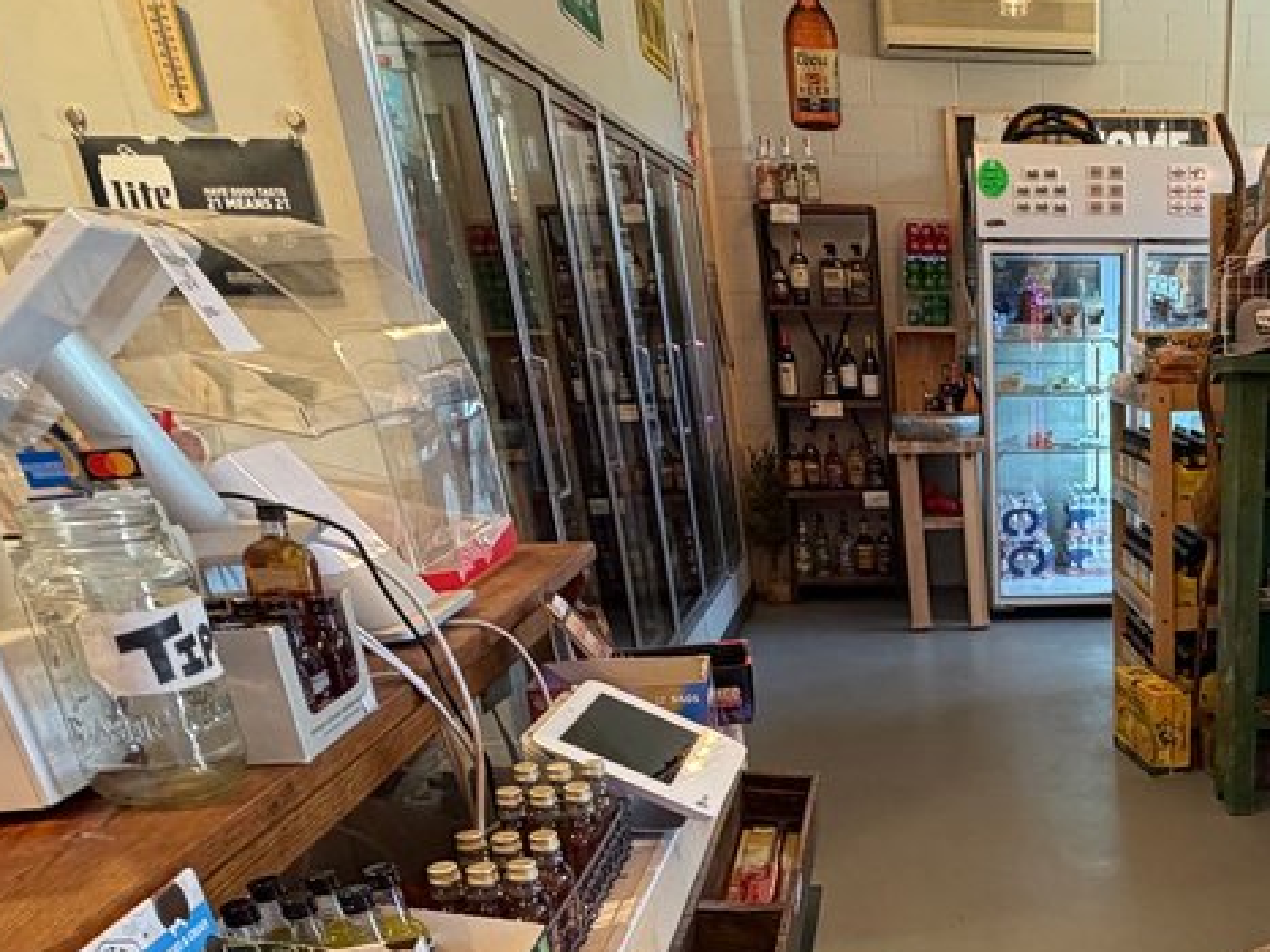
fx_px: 1320
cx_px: 1120
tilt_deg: -26.8
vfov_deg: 35.4
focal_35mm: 36
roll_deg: -0.7
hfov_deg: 46.8
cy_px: 976
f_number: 2.2
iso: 320
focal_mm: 2.22
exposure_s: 1/60
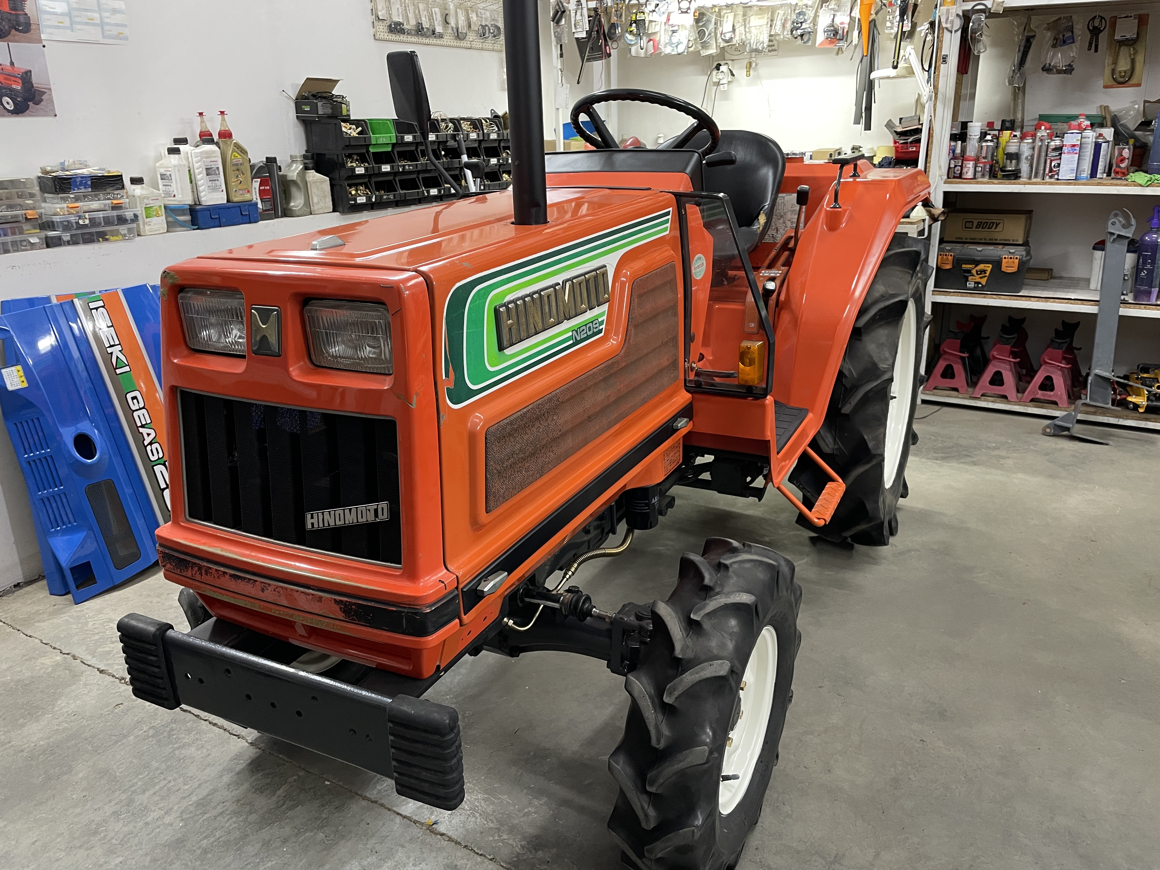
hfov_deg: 67.3
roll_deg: +1.6
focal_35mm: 26
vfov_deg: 53.1
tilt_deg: -19.2
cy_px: 435
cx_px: 580
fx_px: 871
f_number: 1.6
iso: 160
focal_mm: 4.2
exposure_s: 1/50
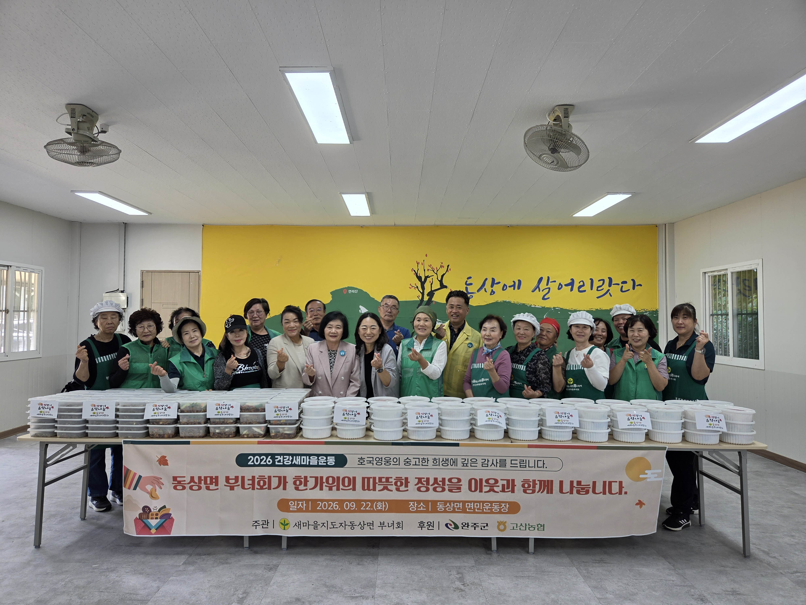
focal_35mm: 23
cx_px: 403
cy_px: 302
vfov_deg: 58.9
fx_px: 536
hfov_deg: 73.9
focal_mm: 5.4
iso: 64
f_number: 1.8
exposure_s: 1/120
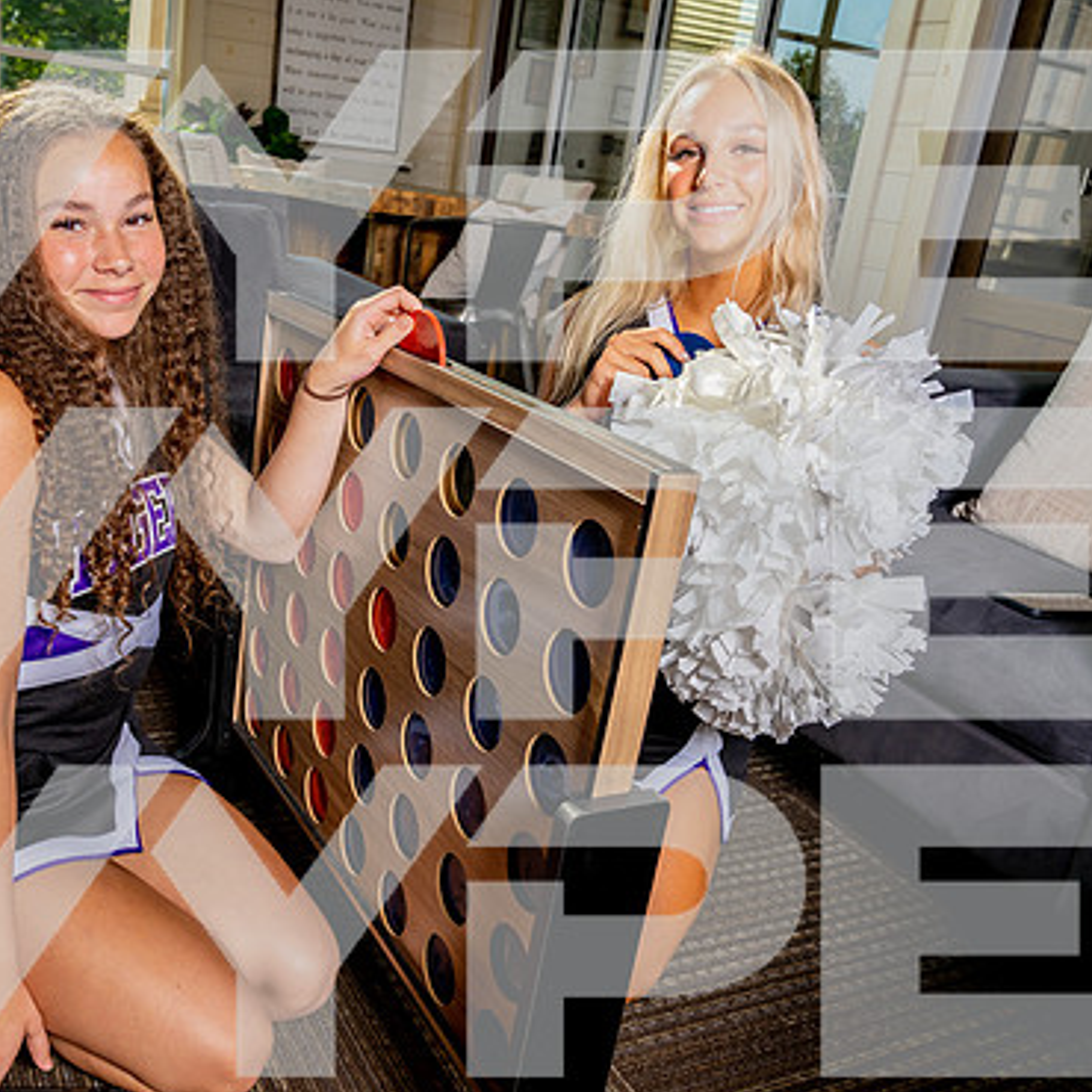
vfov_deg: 51.1
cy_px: 565
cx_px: 419
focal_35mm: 32
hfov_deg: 50.7
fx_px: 1142
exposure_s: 1/250
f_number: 5.6
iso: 200
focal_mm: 24
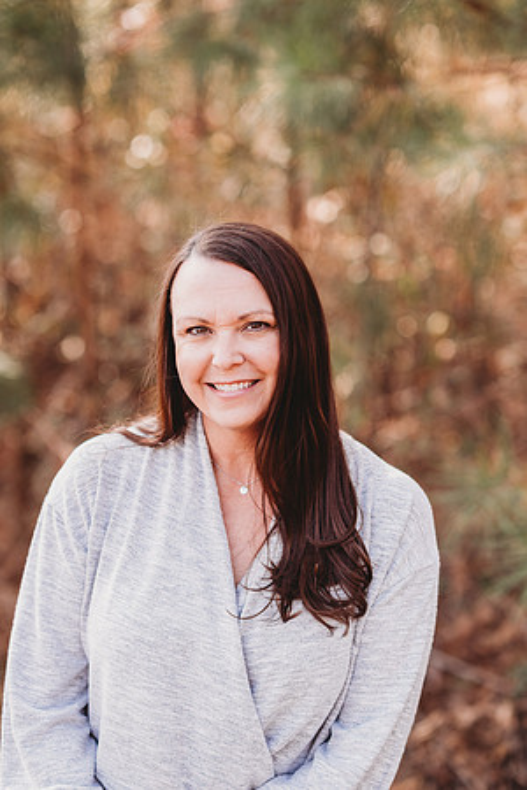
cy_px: 395
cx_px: 264
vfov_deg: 23.9
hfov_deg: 16.1
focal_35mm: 85
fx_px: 1866
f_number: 2.2
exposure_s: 1/320
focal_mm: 85
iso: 100
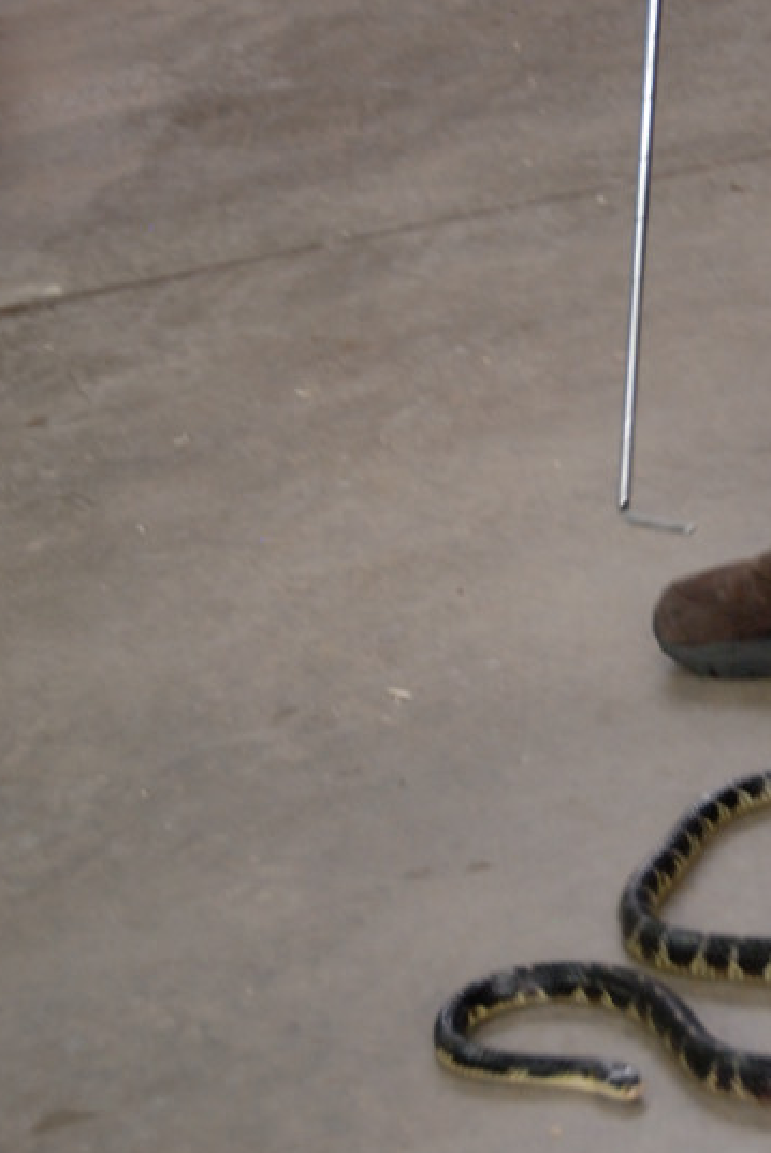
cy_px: 571
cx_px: 646
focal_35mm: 119
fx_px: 3815
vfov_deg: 17.2
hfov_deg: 11.5
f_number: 4.5
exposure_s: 1/30
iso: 800
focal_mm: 44
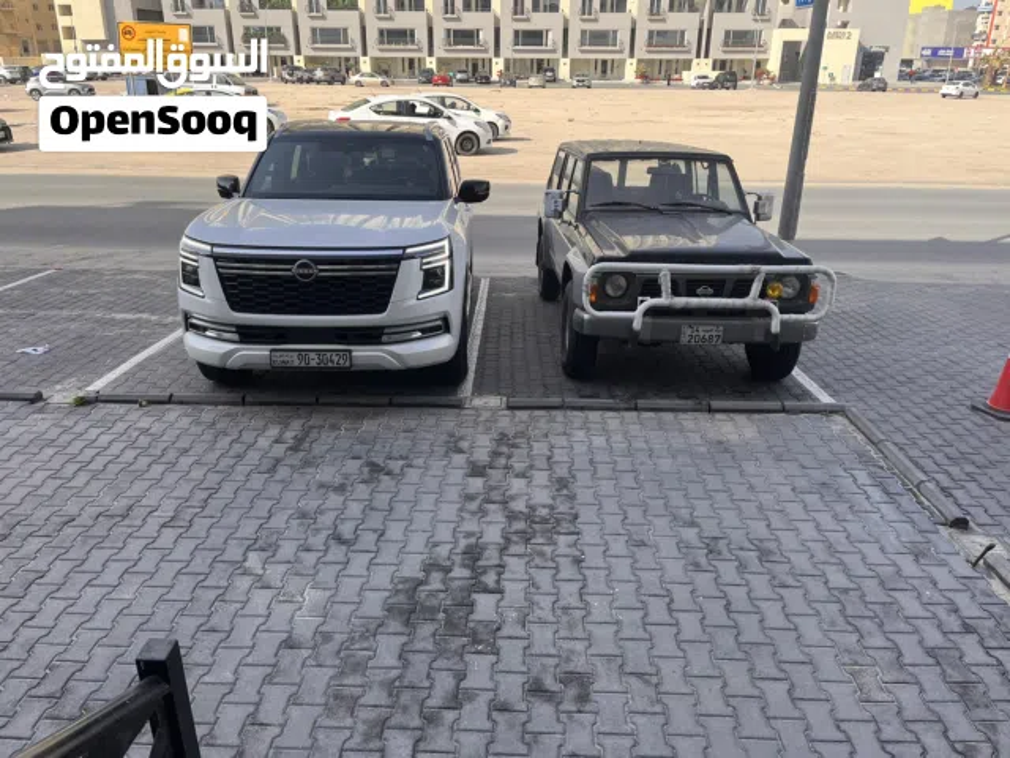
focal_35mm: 26
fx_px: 759
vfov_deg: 53.1
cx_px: 505
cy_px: 379
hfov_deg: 67.3
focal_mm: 5.1
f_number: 1.6
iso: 50
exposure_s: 1/951
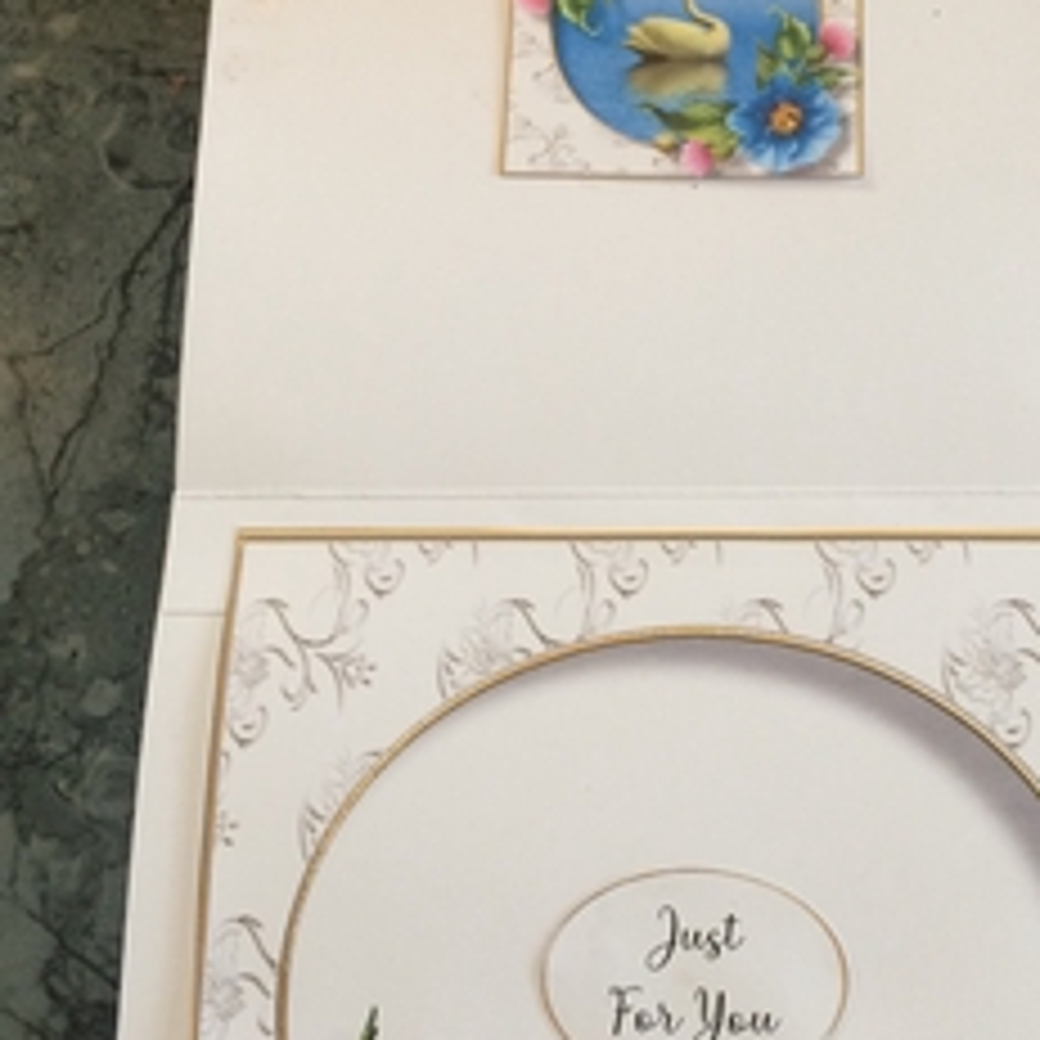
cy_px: 639
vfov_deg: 33.9
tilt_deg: -72.8
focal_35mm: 50
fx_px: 1700
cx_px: 642
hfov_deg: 33.9
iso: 50
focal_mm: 4.15
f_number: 2.2
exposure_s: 1/33
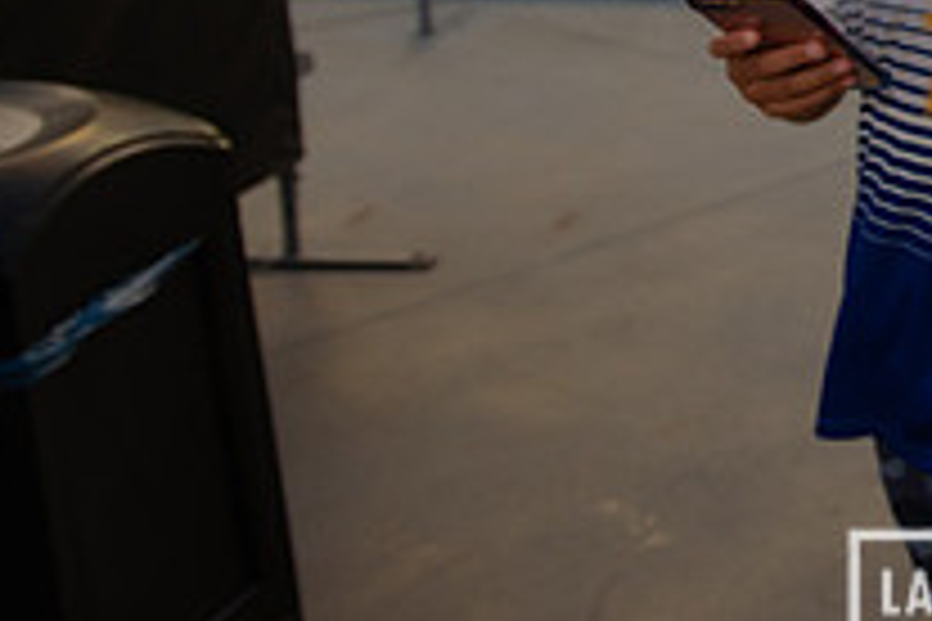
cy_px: -83
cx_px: 1166
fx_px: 1890
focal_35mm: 73
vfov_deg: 17.9
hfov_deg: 24.6
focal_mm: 26
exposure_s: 1/1250
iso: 800
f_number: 4.5
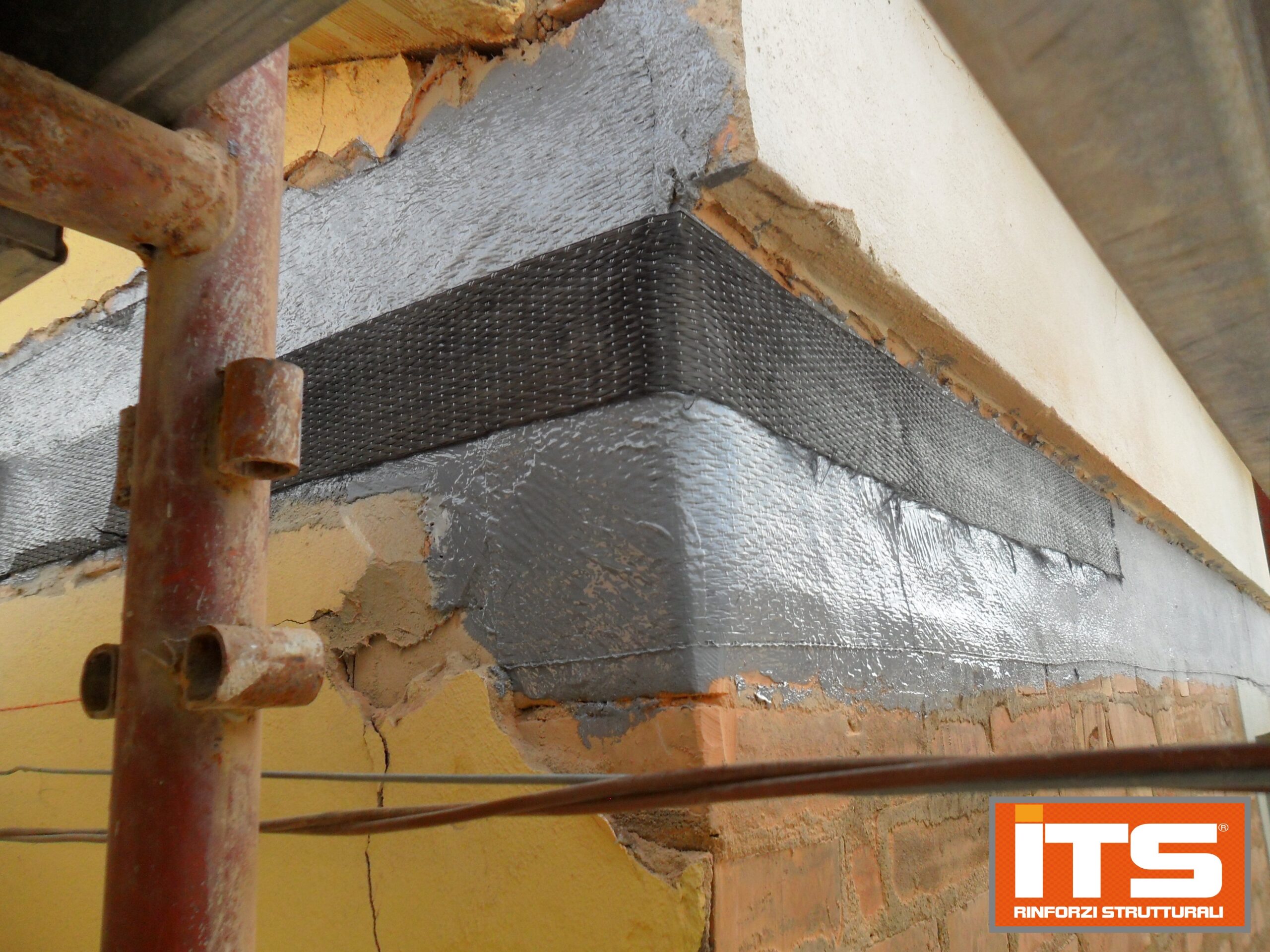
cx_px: 635
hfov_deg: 65.3
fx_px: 991
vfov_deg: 51.4
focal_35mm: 27
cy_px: 476
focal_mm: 4.9
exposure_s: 1/350
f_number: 3.5
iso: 100
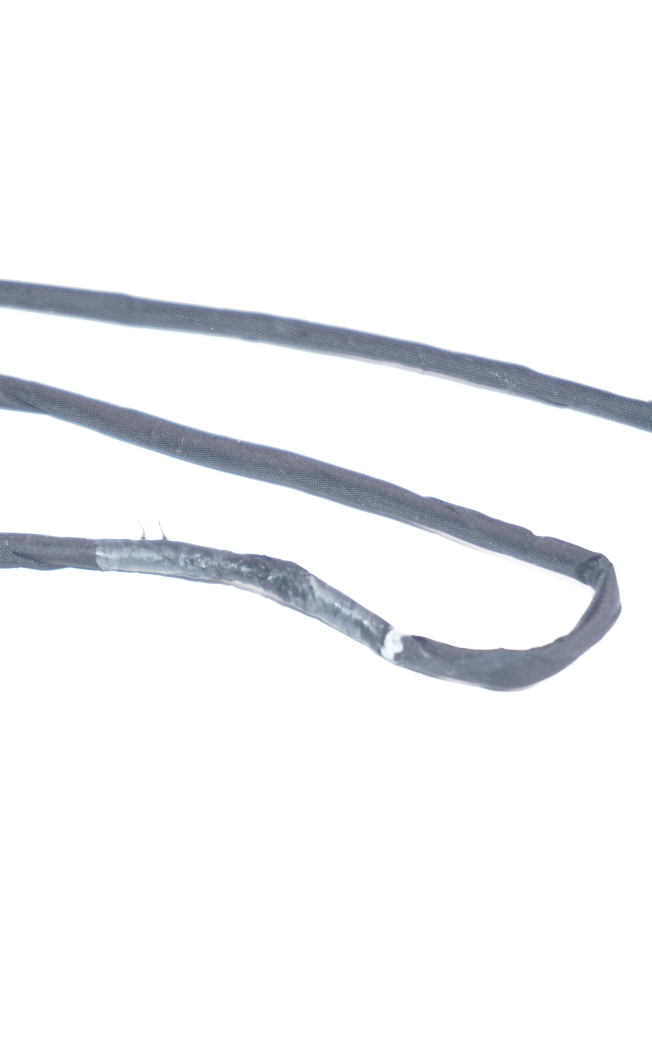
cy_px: 521
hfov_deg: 11.4
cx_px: 193
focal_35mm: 115
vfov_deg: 18.1
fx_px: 3269
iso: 640
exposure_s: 1/160
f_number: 5.6
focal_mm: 50
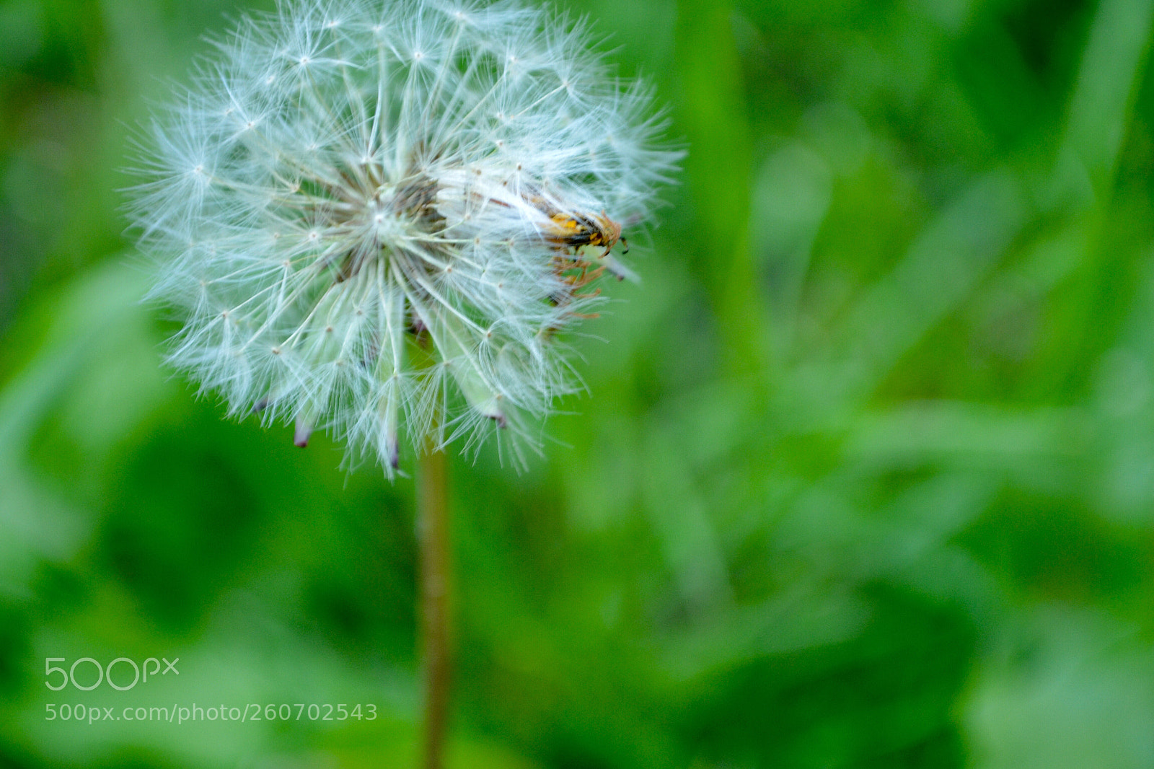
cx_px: 577
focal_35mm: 82
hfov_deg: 24.6
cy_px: 384
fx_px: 2644
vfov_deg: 16.5
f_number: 5.6
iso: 400
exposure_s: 1/15
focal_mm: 55
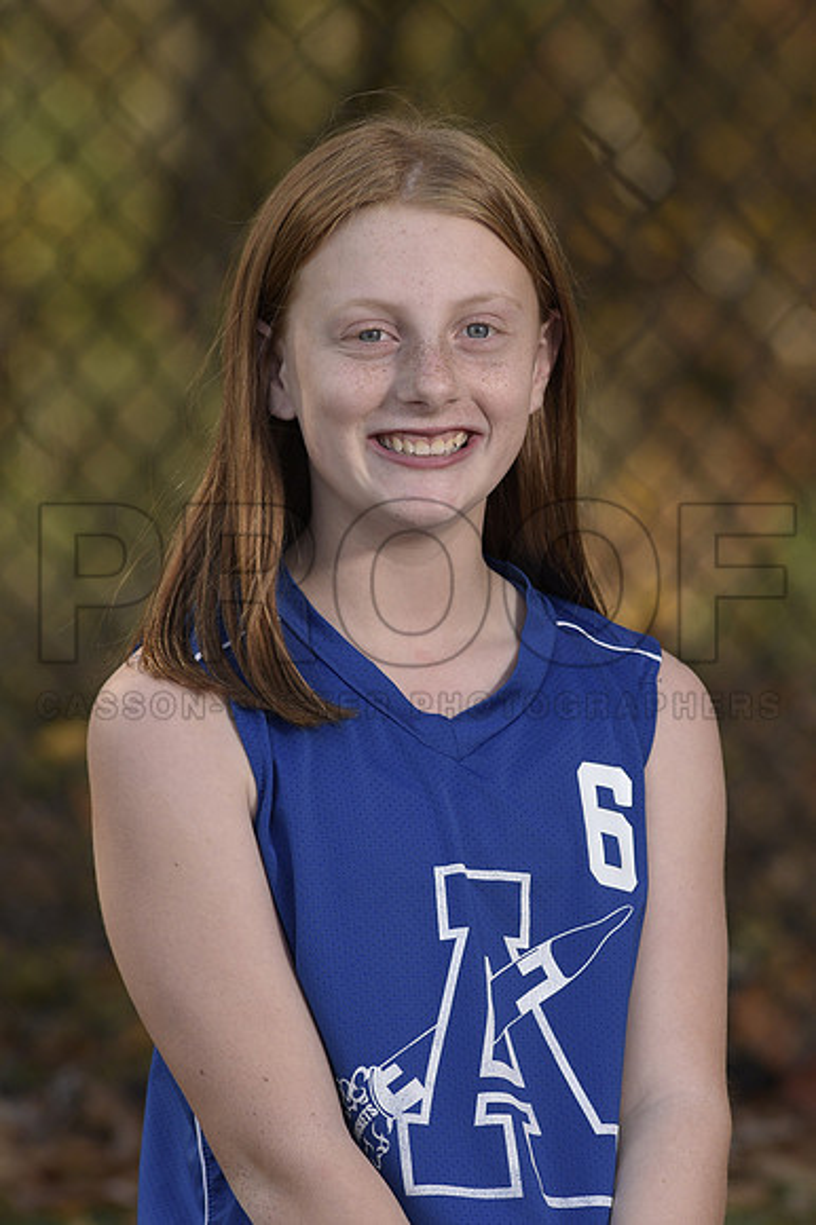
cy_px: 612
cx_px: 408
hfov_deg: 7.6
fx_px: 6127
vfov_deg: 11.4
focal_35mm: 180
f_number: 5
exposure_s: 1/320
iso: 160
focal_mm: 180
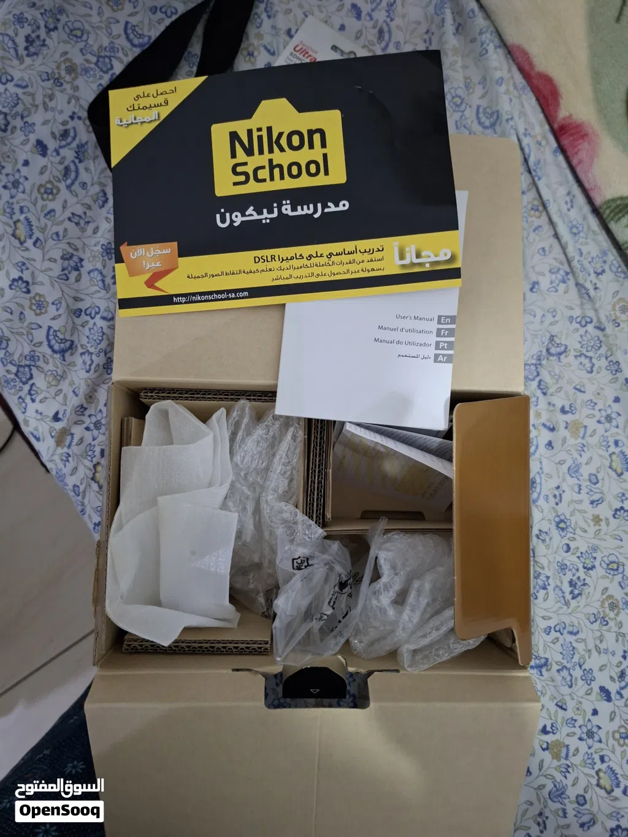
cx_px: 314
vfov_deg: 73.9
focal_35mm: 23
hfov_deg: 58.9
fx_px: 556
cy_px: 418
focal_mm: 5.54
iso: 800
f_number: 1.8
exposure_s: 1/25
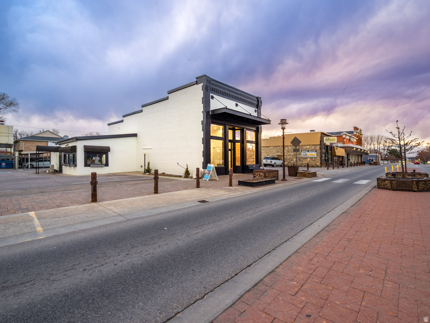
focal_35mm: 16
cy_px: 162
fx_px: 199
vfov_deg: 78.1
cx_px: 215
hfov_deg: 94.5
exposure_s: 1/80
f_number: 8
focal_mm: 8
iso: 200
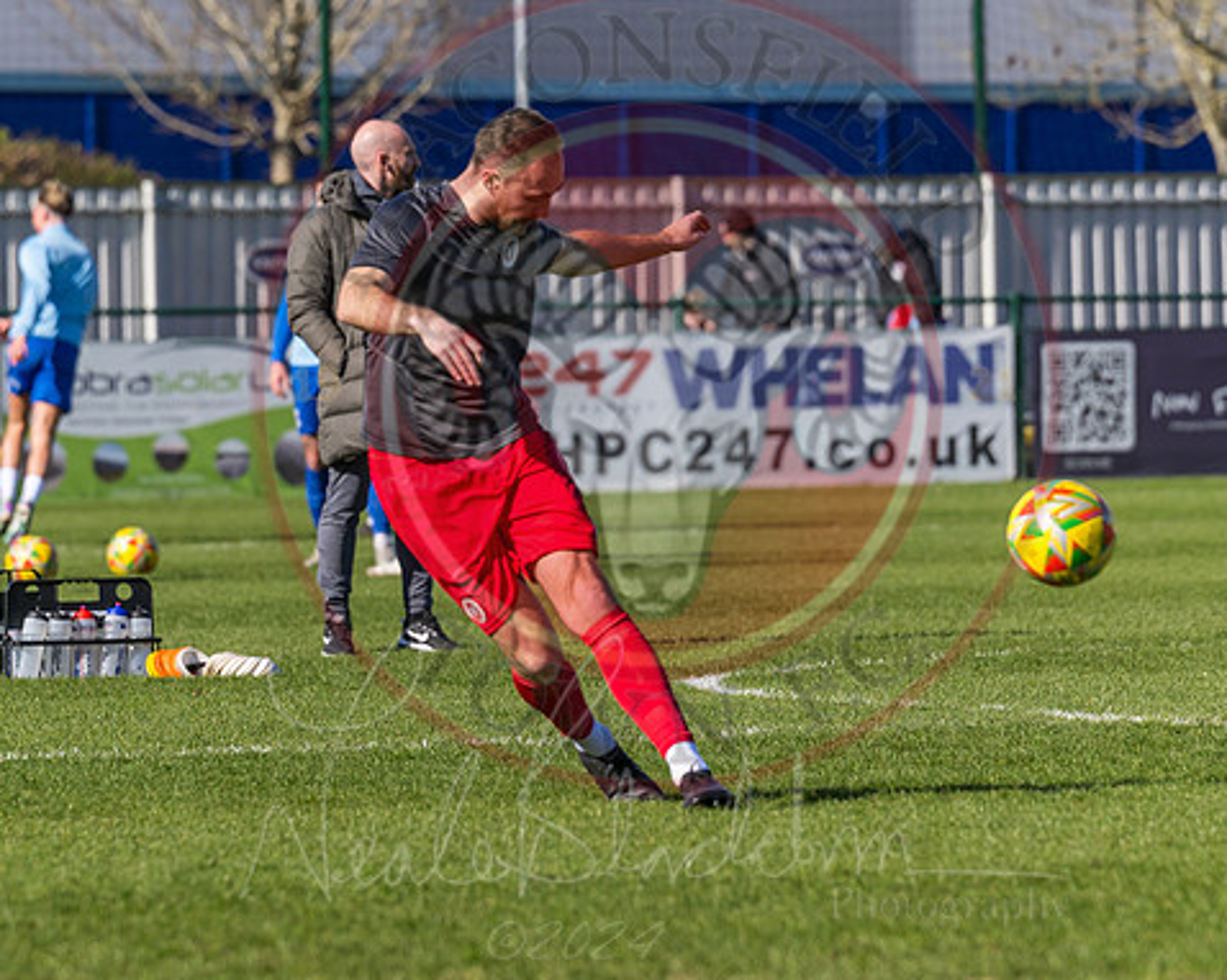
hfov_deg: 4.2
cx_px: 485
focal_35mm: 459
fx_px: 16662
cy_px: 422
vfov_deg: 3.4
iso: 200
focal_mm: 195
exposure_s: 1/2000
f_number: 4
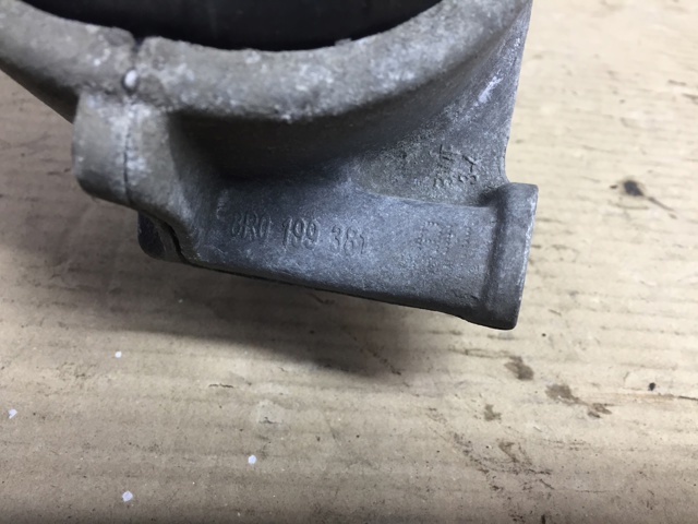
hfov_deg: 61.7
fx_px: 585
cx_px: 349
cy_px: 262
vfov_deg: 48.2
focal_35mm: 29
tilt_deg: -46.2
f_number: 2.2
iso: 125
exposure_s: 1/33
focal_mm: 4.15
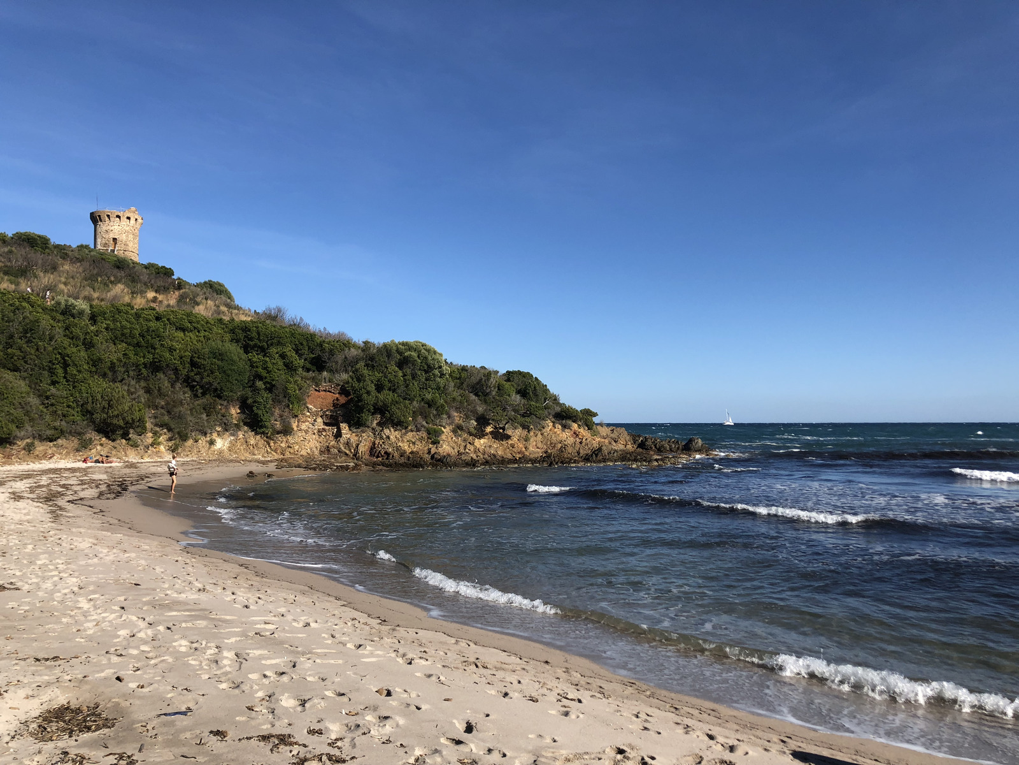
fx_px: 824
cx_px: 510
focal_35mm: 28
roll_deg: +1.0
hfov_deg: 63.4
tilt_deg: +2.6
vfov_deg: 49.7
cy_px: 382
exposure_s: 1/2525
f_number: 1.8
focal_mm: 4
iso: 25
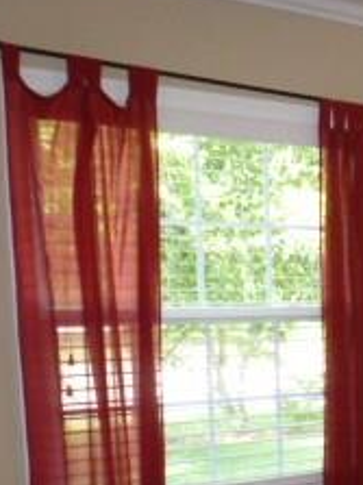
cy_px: 424
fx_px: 966
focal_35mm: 69
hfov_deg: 17.1
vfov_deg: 27.3
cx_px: 672
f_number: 3.3
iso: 320
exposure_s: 1/60
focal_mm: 4.3
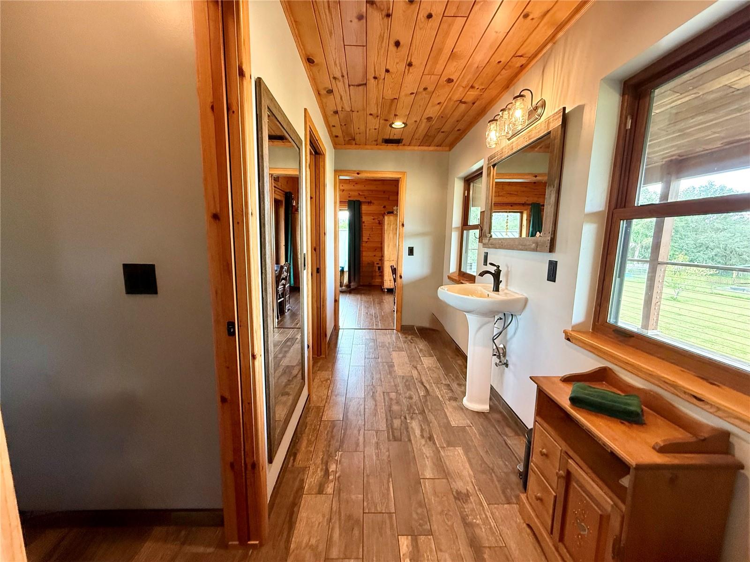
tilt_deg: -7.7
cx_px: 375
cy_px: 281
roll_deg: -1.0
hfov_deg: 102.1
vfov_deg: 85.7
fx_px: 303
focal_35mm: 14
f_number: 2.2
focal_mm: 2.22
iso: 500
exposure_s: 1/120
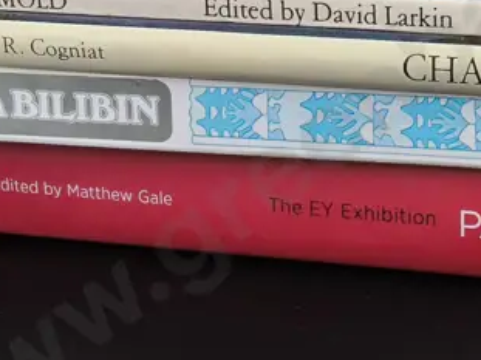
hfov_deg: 20.8
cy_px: -29
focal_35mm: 89
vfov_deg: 16.1
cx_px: 552
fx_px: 1236
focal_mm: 2.87
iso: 80
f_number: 2
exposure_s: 1/100
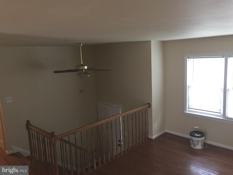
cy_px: 88
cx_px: 116
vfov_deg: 48.2
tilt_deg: -9.2
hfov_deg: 61.7
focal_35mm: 29
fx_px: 195
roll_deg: +1.7
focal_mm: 4.15
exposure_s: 1/8
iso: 125
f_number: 2.2
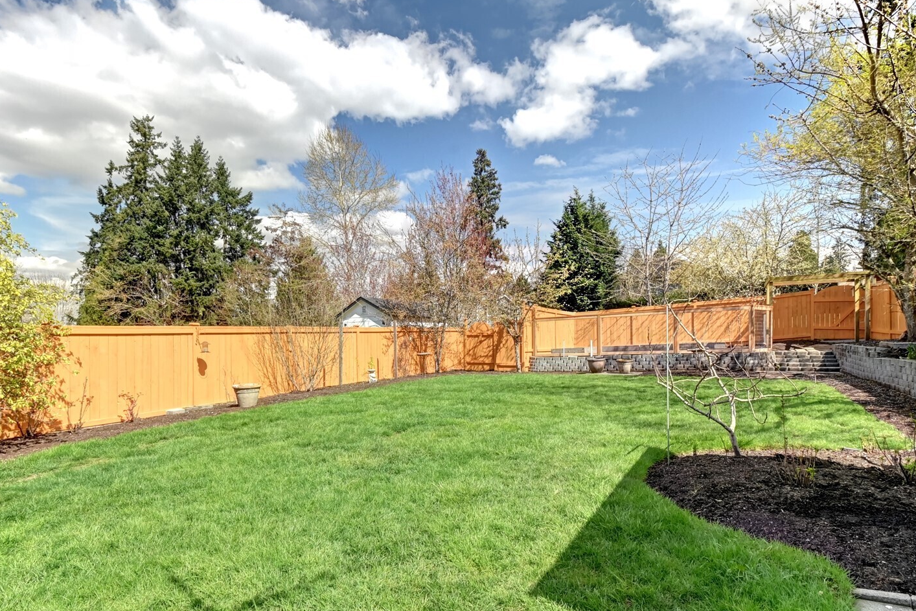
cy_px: 328
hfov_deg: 90.0
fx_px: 458
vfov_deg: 67.3
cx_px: 464
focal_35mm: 18
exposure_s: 1/40
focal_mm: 10
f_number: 11
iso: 320
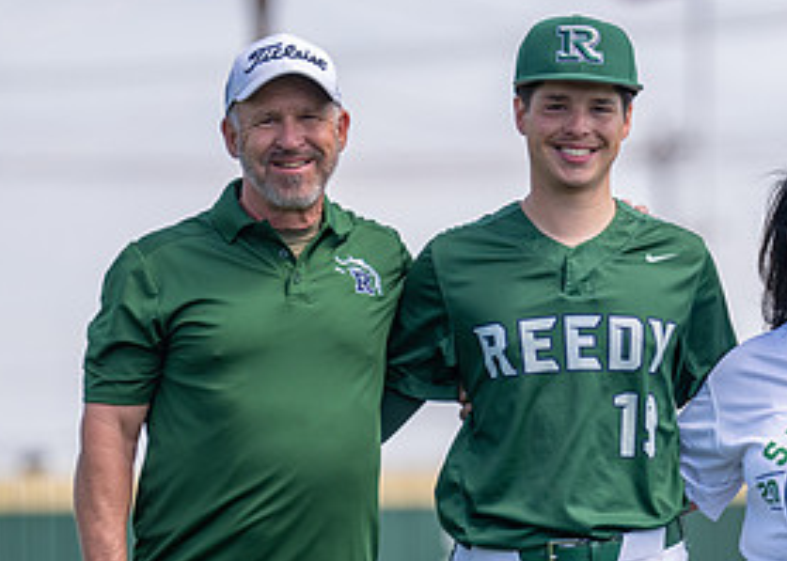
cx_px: 685
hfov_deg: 4.4
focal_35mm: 454
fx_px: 10143
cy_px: 392
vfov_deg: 3.2
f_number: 2.8
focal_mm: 188
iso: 100
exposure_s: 1/1000
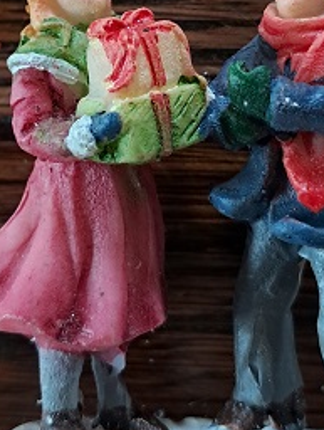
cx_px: 211
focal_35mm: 45
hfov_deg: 32.1
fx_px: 560
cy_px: 236
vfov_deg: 42.0
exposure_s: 1/50
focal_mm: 4
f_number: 1.8
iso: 320
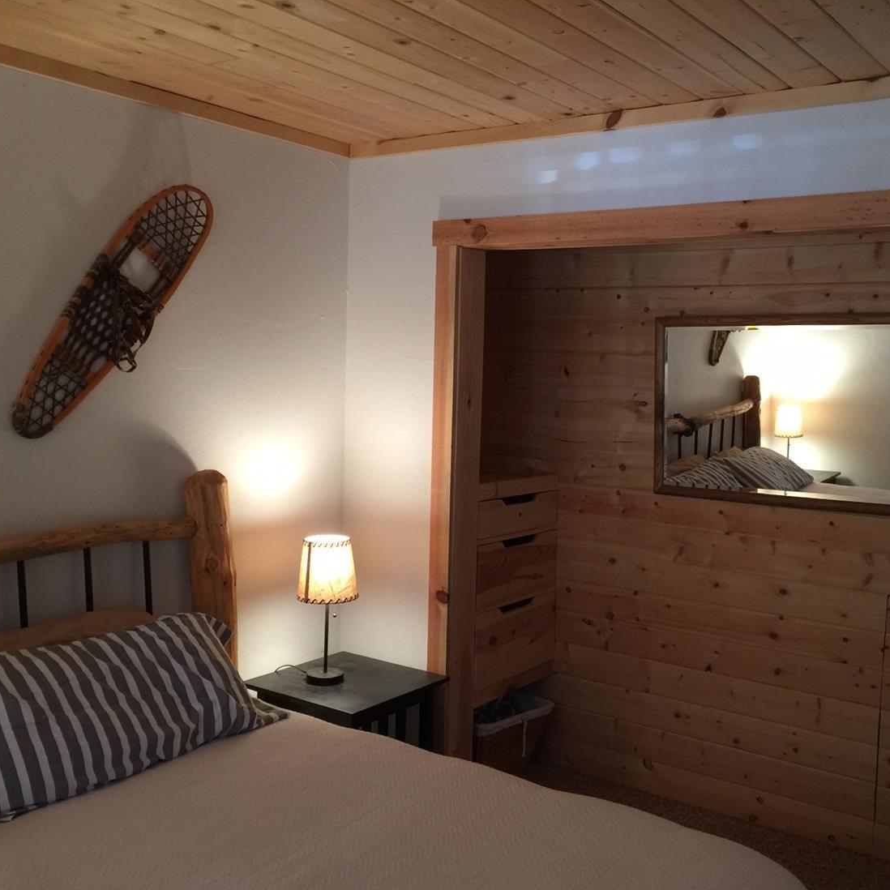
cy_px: 451
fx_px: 1018
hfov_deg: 47.1
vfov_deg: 47.2
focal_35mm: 35
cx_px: 494
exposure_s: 1/15
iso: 80
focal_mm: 4.15
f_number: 2.2
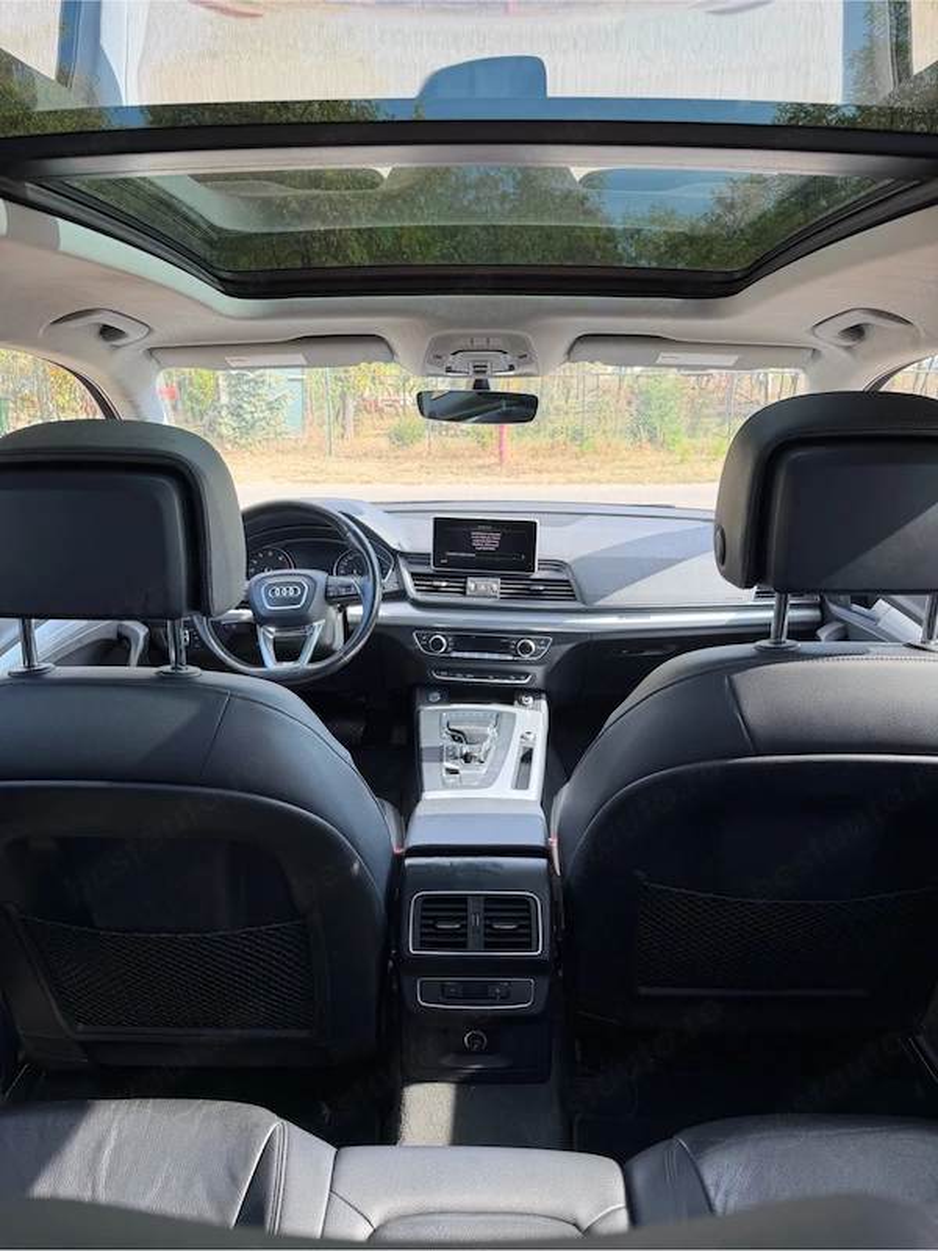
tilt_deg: -16.7
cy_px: 626
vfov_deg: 71.6
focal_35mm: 24
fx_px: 867
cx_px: 469
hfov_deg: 56.8
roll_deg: +0.2
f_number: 1.78
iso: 80
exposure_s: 1/220
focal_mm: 6.76
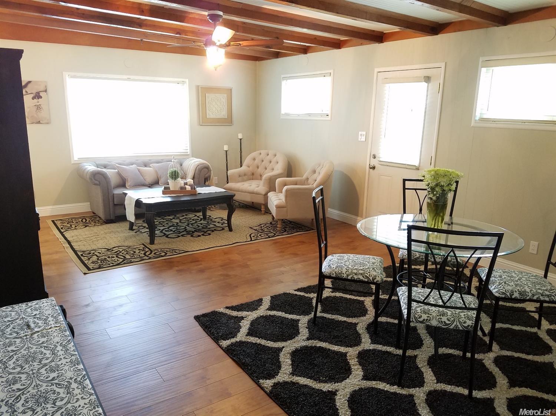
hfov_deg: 67.3
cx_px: 278
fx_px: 417
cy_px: 208
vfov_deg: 53.0
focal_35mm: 26
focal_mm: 4.2
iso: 160
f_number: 1.7
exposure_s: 1/8
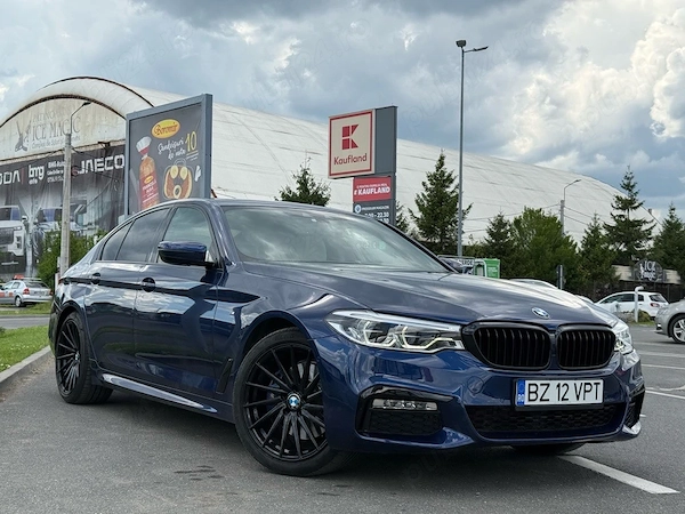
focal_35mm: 48
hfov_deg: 39.7
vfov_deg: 30.3
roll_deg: -1.1
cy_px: 257
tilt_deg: +2.6
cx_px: 342
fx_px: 950
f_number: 1.78
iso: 64
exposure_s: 1/3096
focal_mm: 6.76
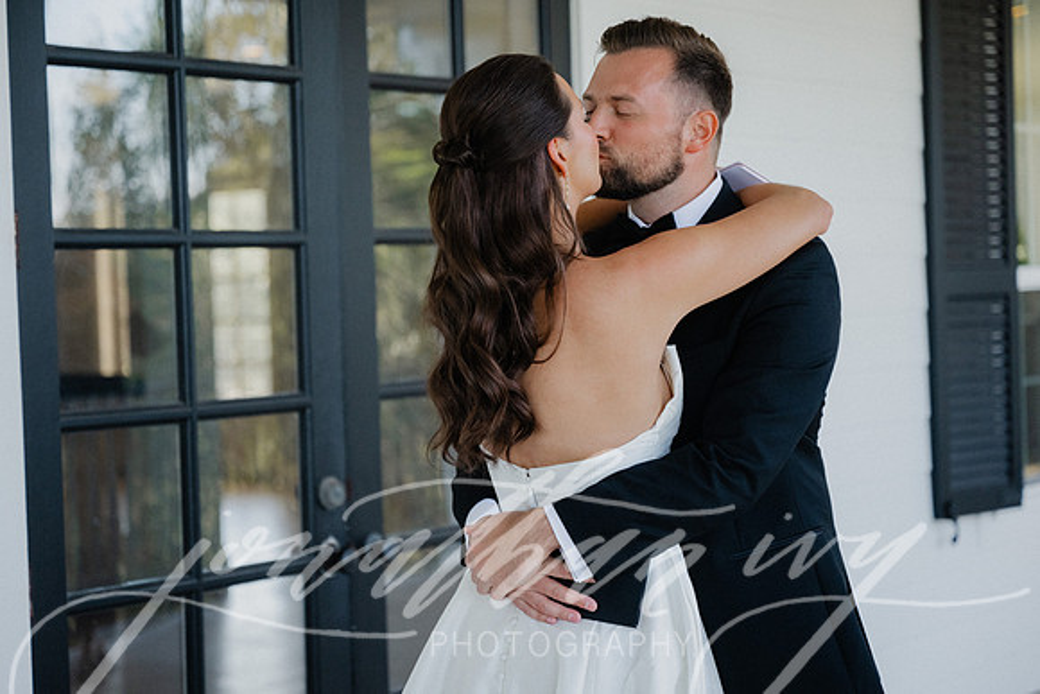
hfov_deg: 26.5
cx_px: 493
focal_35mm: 76
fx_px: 2206
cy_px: 349
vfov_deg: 17.9
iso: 1600
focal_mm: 70
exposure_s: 1/2000
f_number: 2.8
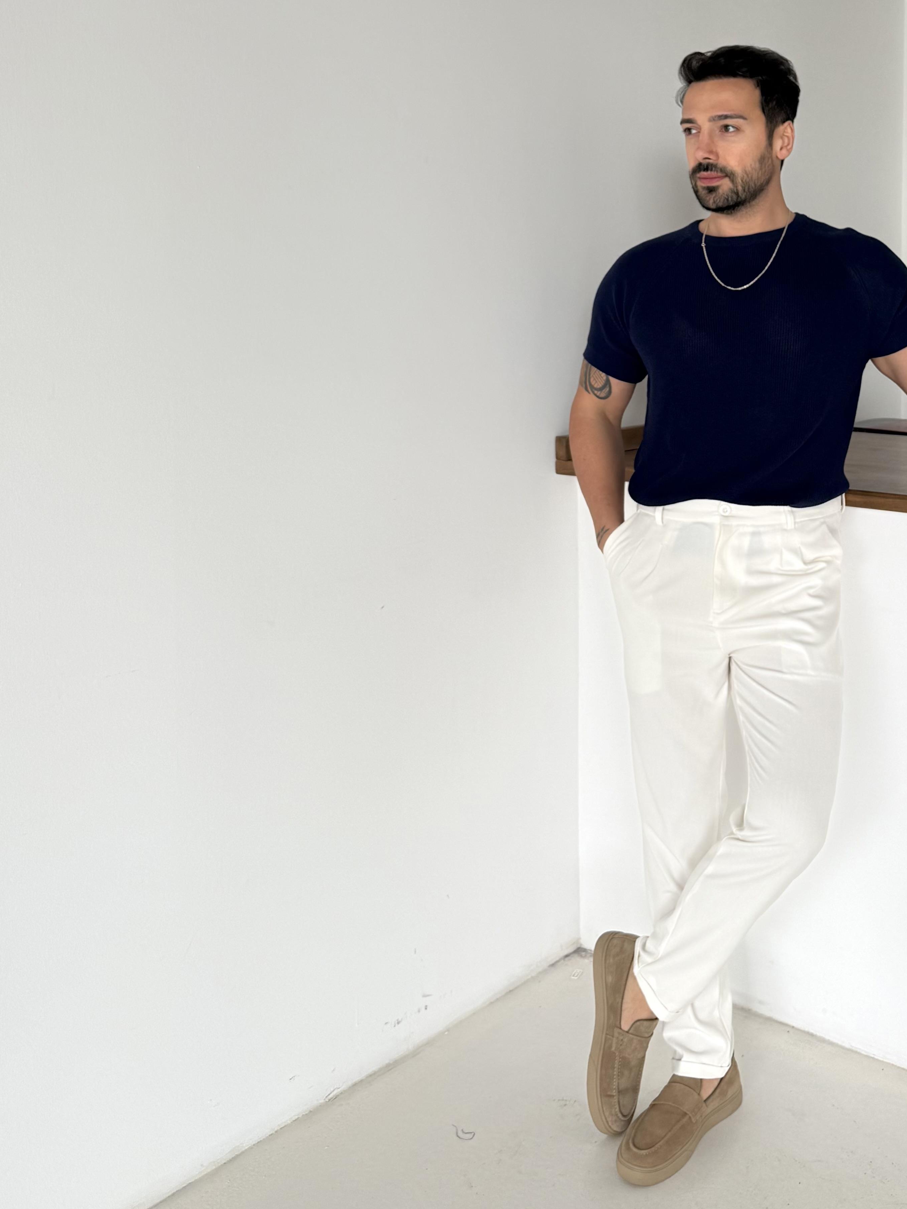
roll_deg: +0.2
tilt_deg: -4.0
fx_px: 1328
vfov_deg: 47.9
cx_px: 706
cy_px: 367
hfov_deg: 36.6
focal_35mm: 38
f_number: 1.78
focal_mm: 6.76
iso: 64
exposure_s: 1/151
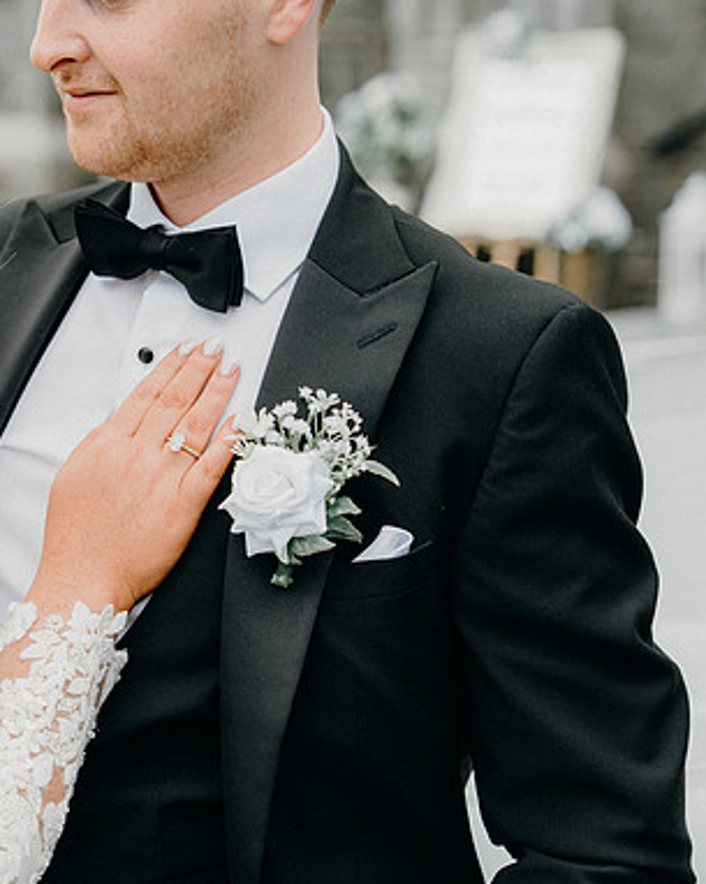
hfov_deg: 17.4
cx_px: 97
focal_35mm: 87
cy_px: 439
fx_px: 2275
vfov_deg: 22.0
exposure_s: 1/200
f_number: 3.5
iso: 125
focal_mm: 61
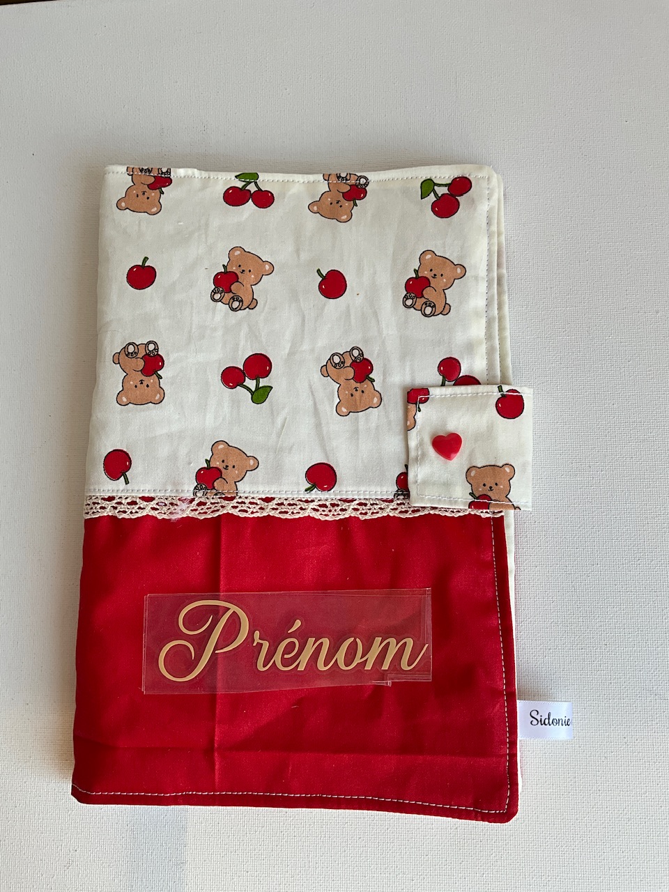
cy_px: 446
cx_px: 334
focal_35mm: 29
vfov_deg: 61.7
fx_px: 747
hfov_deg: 48.2
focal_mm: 3
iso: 25
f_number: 1.8
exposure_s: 1/400
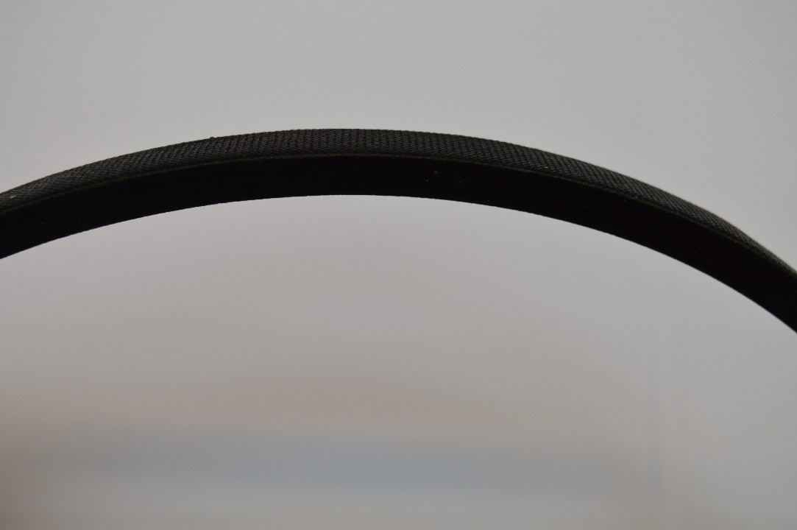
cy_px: 265
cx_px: 398
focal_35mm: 46
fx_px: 1029
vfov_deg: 28.9
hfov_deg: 42.4
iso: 250
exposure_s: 1/125
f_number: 5.6
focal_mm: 31
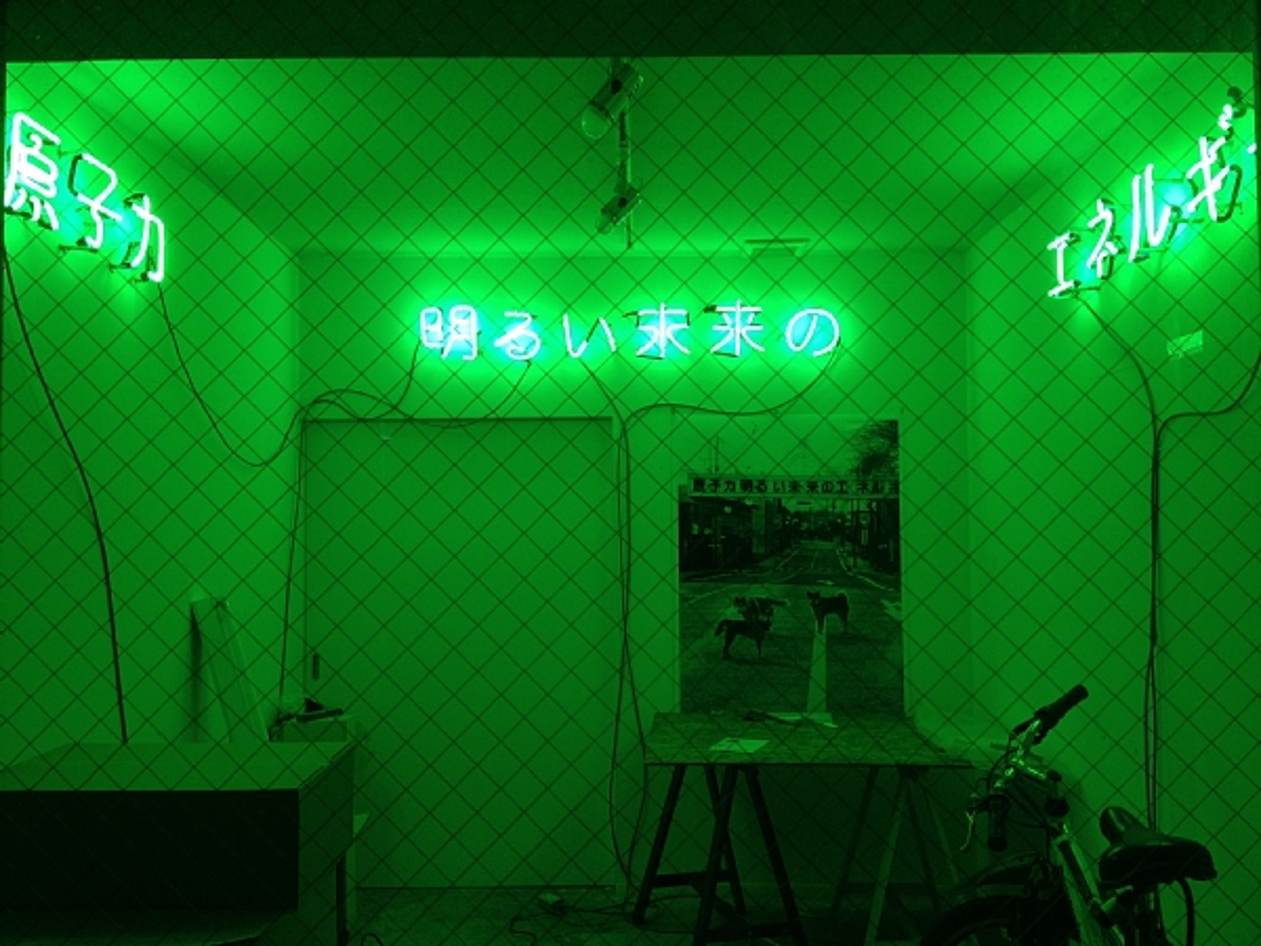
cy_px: 473
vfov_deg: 40.7
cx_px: 630
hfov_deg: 52.6
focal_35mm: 35
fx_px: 1275
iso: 80
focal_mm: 4.28
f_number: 2.4
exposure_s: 1/20
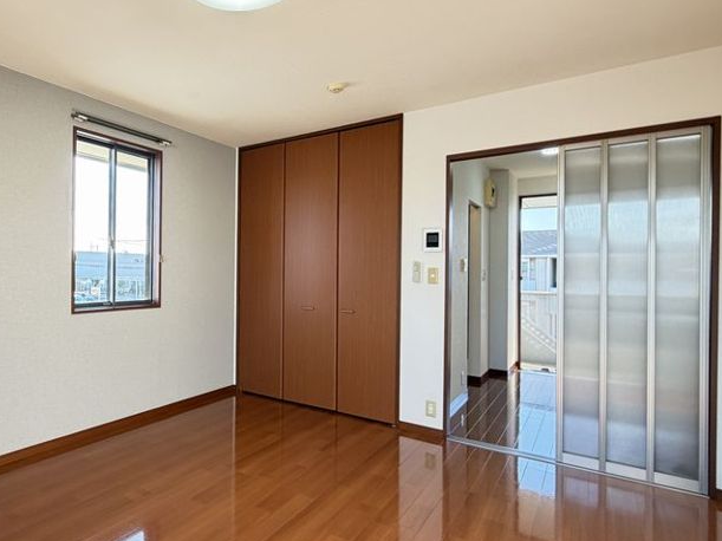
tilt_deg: +1.0
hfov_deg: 73.0
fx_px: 459
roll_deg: -0.5
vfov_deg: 61.1
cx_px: 216
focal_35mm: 22
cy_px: 272
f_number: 2.2
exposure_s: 1/121
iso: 200
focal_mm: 2.22
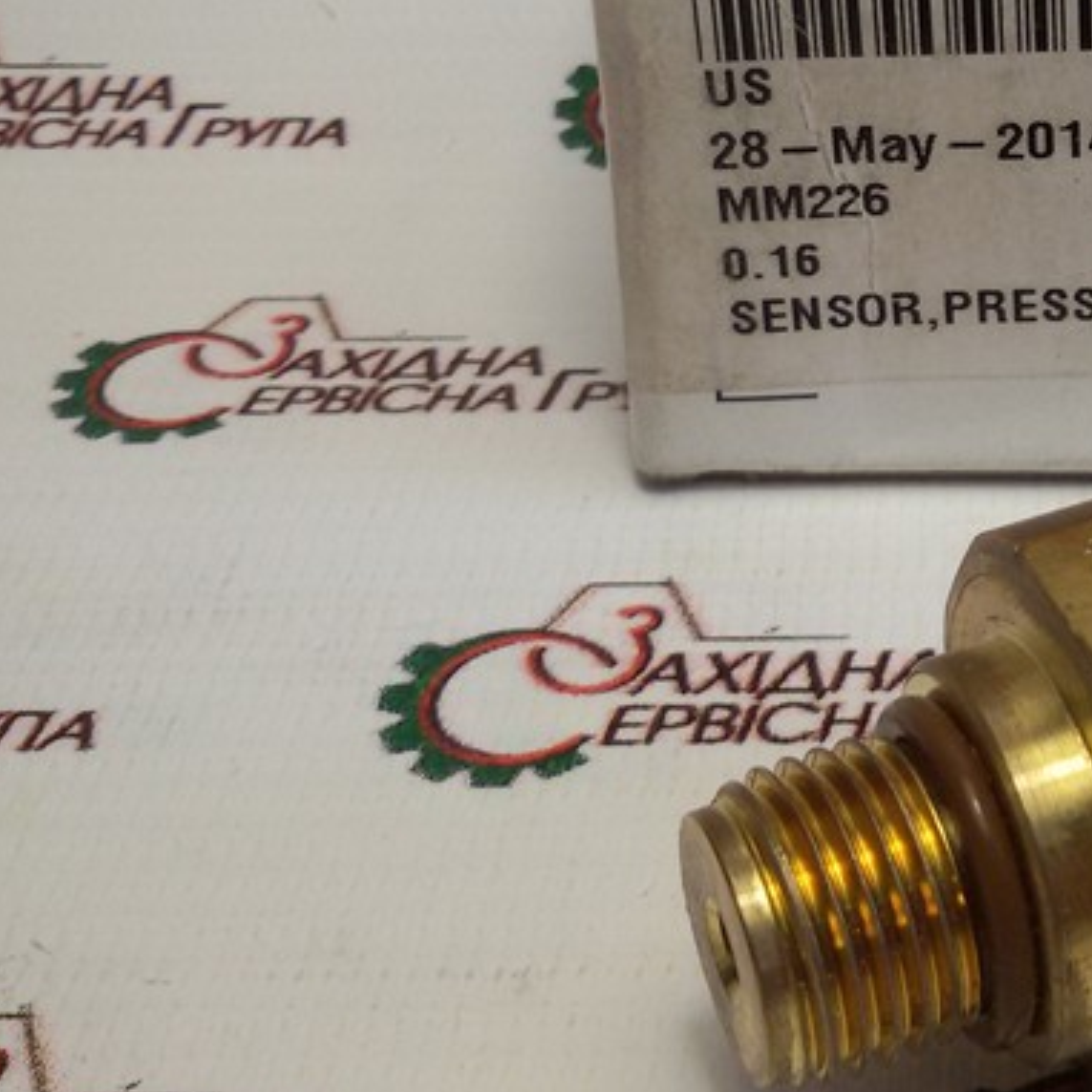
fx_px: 2570
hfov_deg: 23.0
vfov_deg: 23.6
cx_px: 1095
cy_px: 218
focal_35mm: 72
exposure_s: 1/100
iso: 50
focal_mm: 2.93
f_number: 2.4
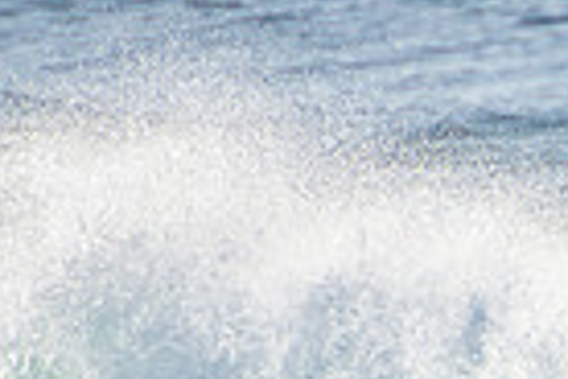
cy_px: 641
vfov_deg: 0.5
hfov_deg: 0.8
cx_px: 1161
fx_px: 39741
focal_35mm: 2519
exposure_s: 1/2000
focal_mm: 400
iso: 220
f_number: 5.6
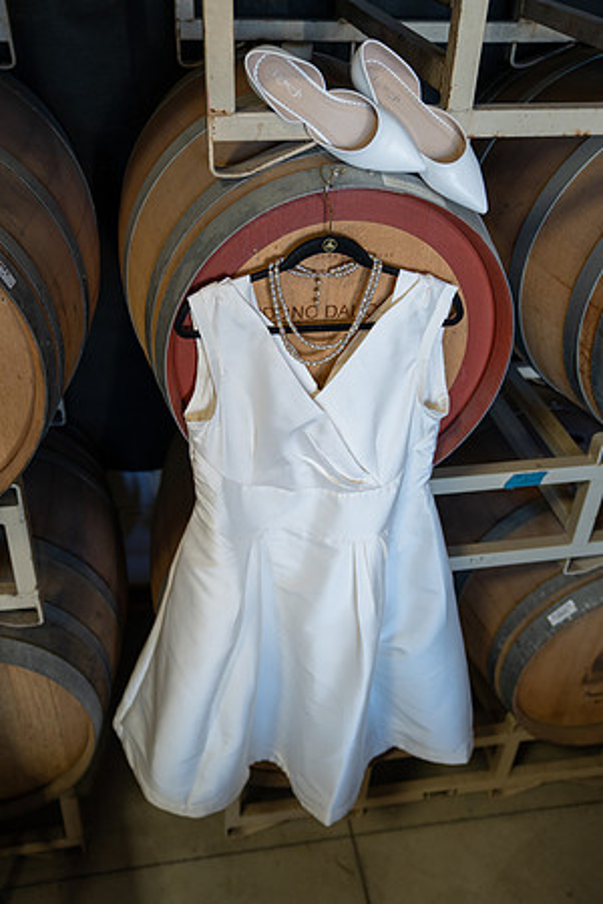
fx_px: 804
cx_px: 302
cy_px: 452
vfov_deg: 58.7
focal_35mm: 32
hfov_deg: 41.1
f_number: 2.8
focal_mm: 32
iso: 500
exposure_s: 1/100
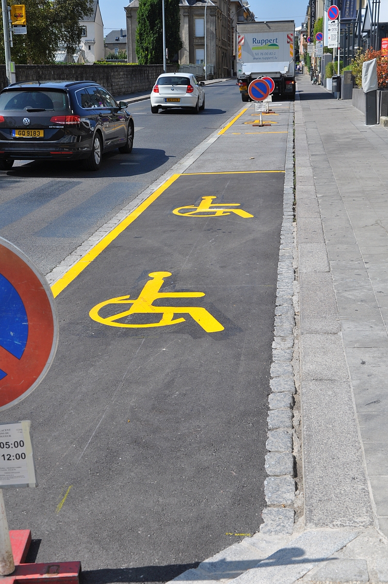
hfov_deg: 28.0
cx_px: 194
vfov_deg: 41.2
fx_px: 778
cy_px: 292
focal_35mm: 48
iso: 200
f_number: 9
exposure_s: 1/400
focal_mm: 32
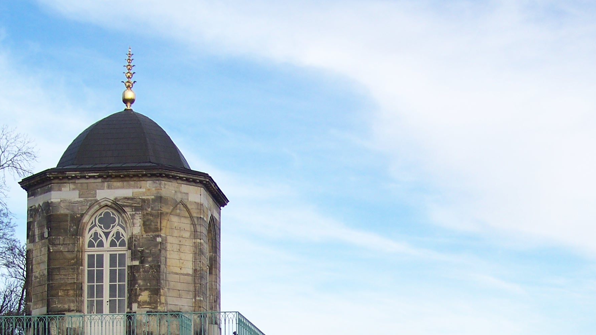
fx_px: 1280
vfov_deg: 14.6
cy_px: 354
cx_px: 342
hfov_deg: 26.2
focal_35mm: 81
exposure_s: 1/250
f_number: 2.8
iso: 64
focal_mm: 6.75
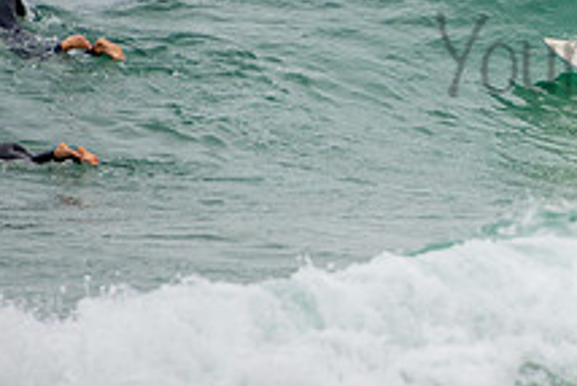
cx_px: 715
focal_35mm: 1620
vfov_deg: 0.9
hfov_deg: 1.3
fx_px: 25982
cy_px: 31
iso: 250
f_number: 5.6
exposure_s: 1/1600
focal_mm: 390
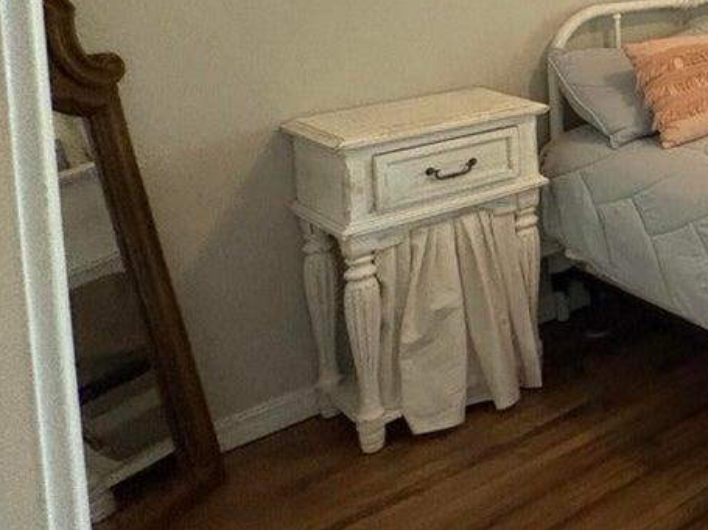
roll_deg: +0.2
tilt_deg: -3.8
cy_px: -40
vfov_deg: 30.9
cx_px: 1059
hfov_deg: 28.7
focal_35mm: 42
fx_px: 859
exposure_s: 1/60
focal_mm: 2.22
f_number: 2.2
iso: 500
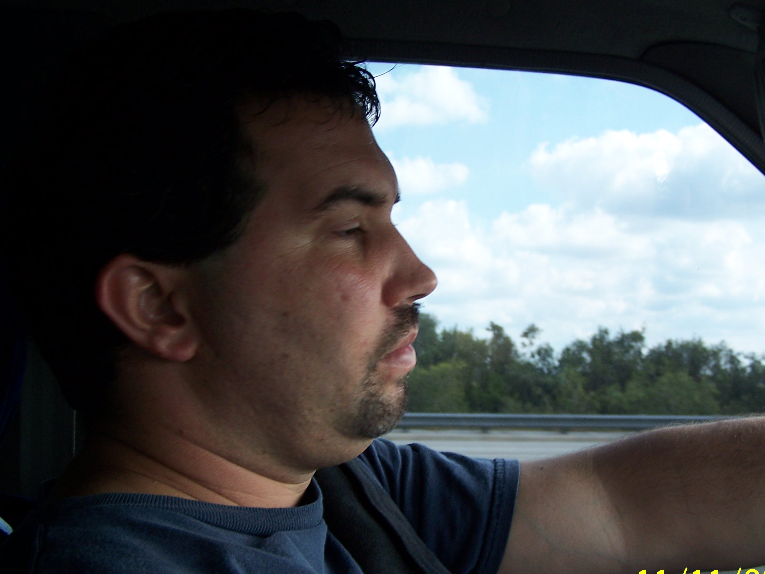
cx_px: 402
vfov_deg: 31.5
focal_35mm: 46
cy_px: 328
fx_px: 1017
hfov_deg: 41.2
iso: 80
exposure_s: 1/180
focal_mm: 6.3
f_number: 2.8
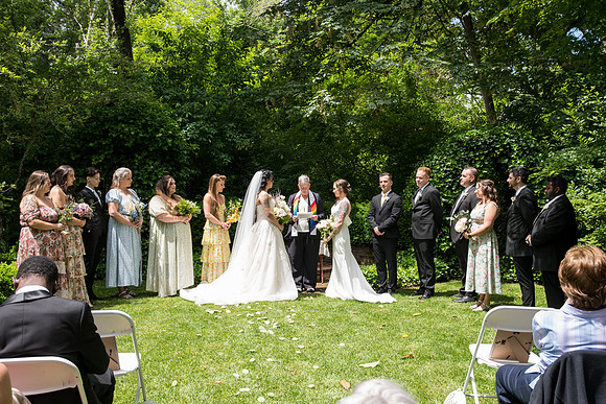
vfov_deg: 36.9
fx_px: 606
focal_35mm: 36
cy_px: 202
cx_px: 303
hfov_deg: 53.1
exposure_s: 1/400
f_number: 7.1
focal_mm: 36
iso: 500
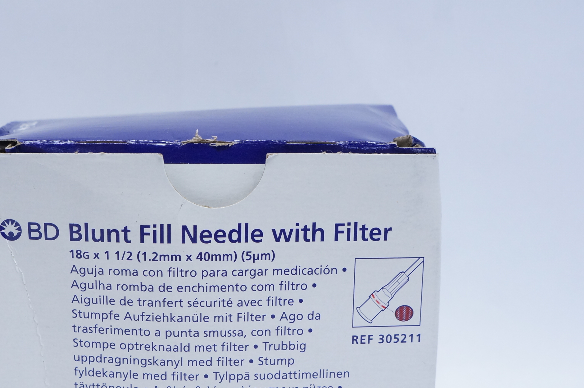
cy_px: 298
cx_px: 217
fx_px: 940
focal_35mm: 58
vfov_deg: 23.1
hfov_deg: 34.3
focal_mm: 24
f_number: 7.1
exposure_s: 1/50
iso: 800
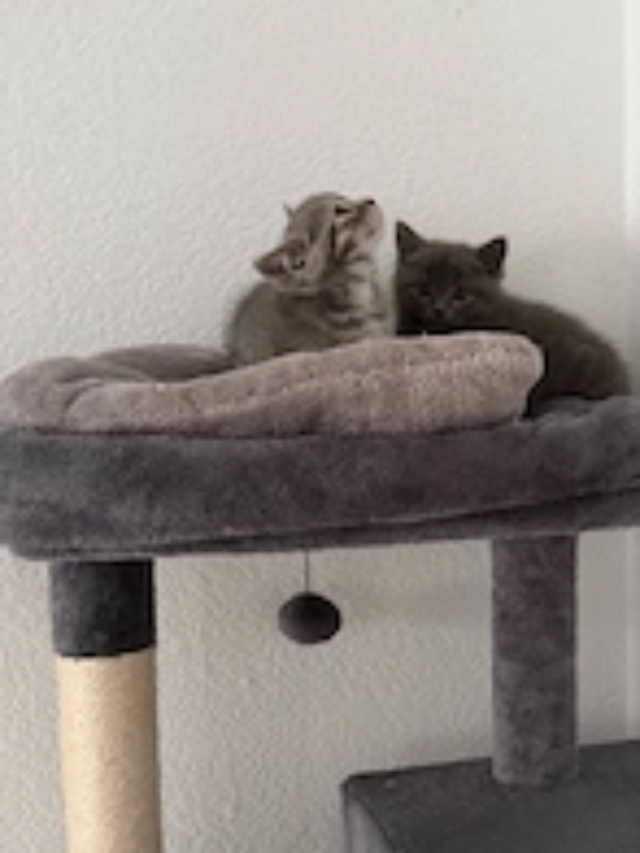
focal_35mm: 49
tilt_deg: -8.1
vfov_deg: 38.7
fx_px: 1208
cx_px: 488
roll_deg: +1.6
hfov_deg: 29.2
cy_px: 518
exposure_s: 1/60
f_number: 1.78
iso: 500
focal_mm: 6.76
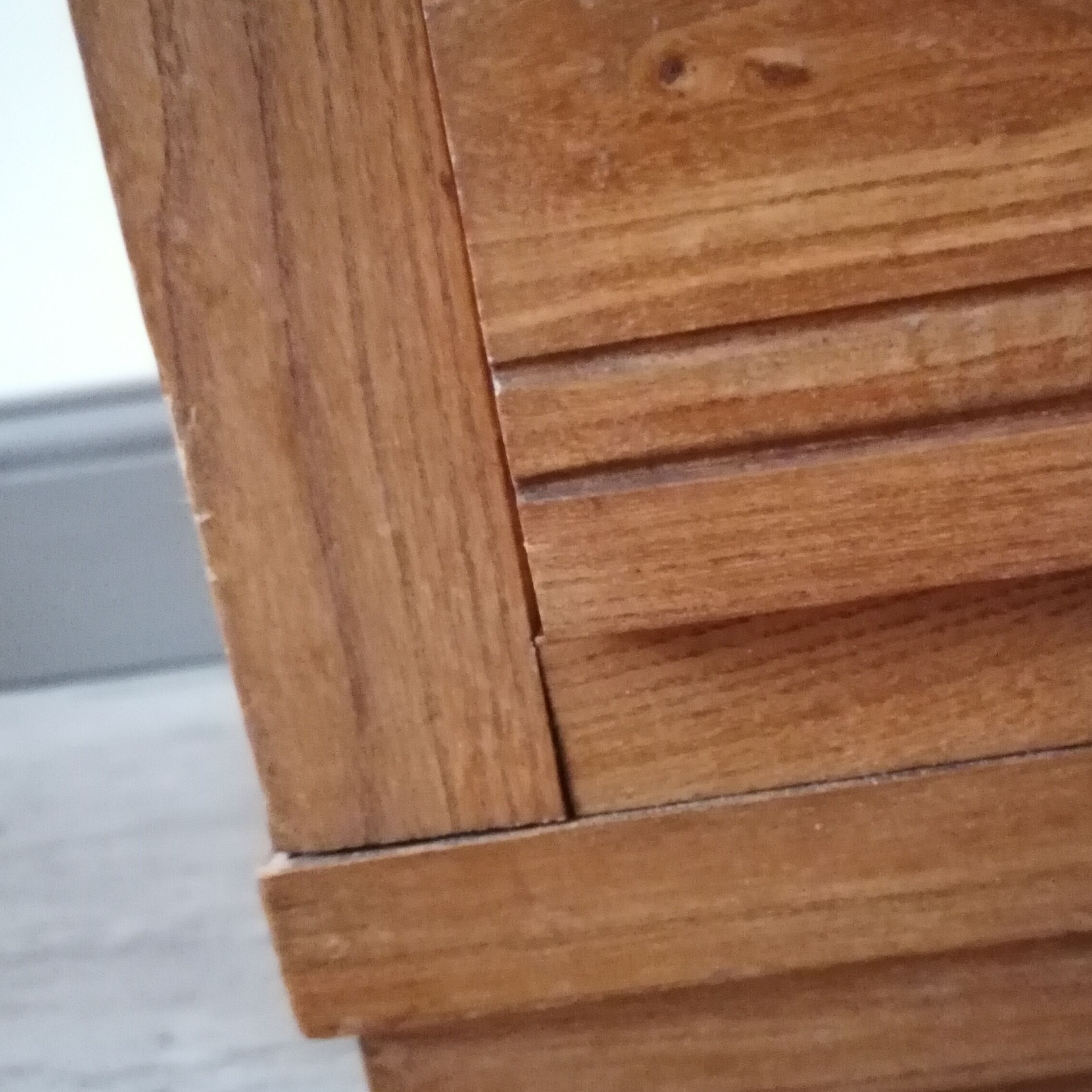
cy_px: 692
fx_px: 1499
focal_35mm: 42
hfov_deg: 39.6
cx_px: 711
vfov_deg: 39.7
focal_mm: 4.75
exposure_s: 1/13.3
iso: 6400
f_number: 1.8
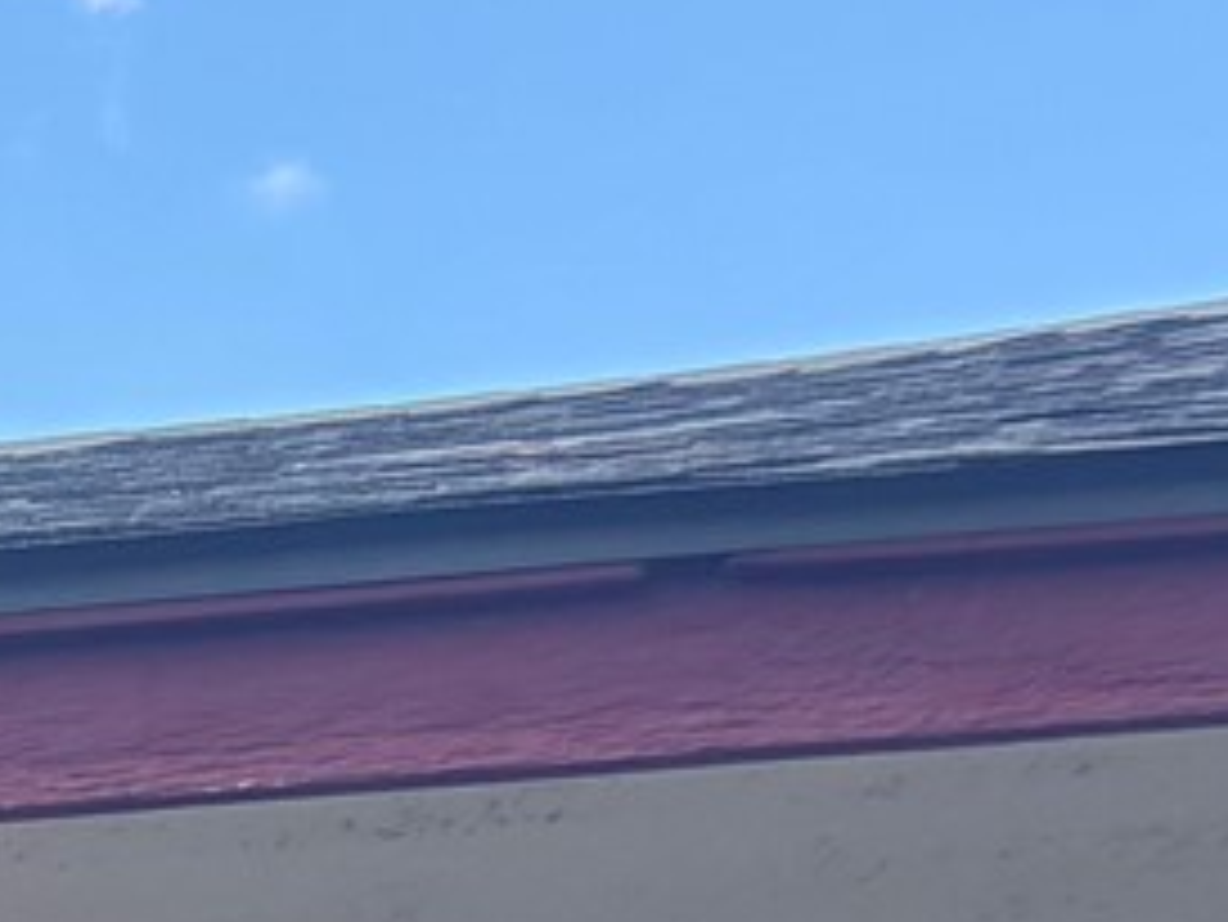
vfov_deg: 7.0
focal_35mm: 183
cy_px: 3036
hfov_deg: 9.1
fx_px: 6495
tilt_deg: -1.1
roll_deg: +1.4
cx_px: -2173
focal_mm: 5.96
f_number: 1.6
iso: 50
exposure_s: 1/722
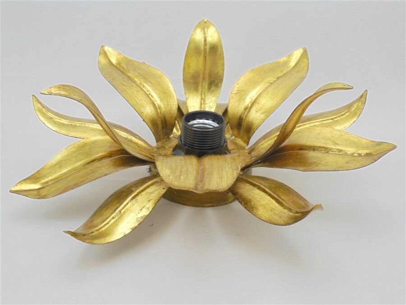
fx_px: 446
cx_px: 203
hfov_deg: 49.0
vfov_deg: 37.7
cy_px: 152
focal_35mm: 38
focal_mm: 6.9
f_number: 4.2
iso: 160
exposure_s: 1/30
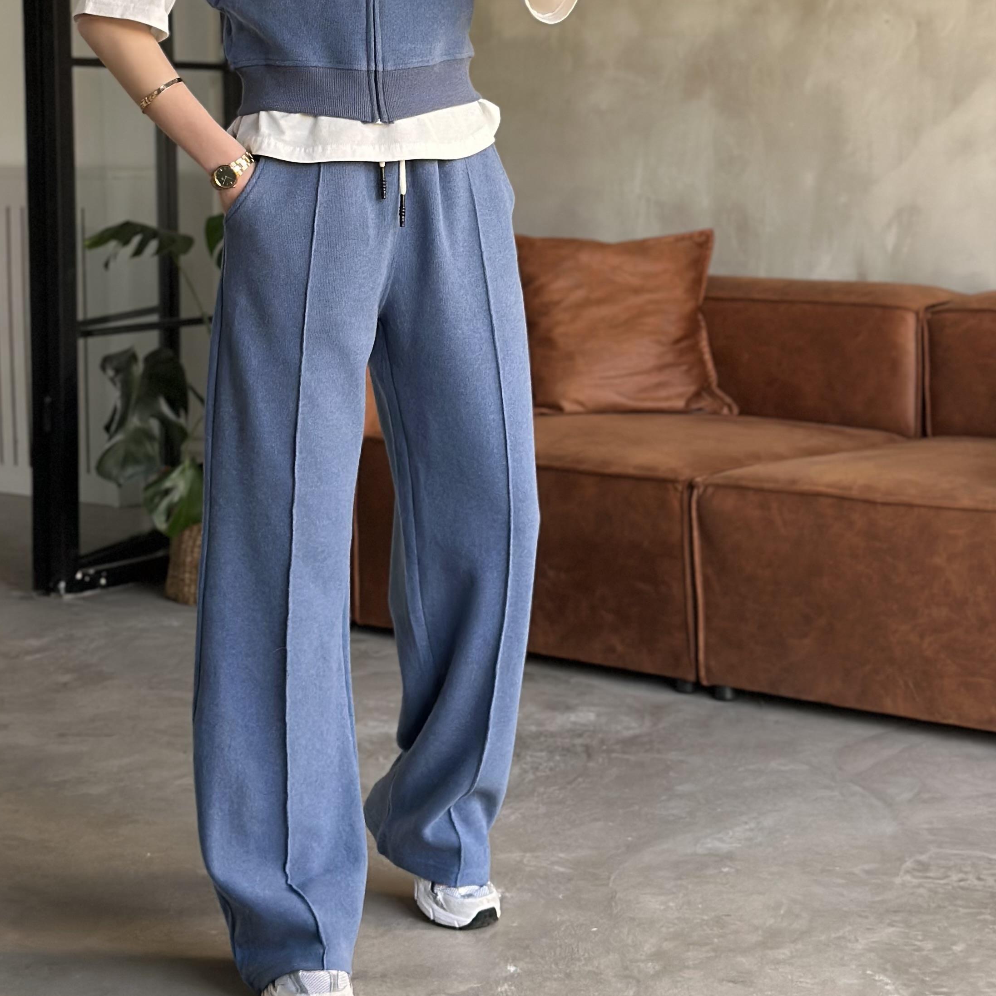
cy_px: 167
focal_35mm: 78
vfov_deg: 21.8
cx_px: 363
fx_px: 2539
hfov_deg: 22.1
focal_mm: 6.86
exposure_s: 1/60
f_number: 1.78
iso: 250
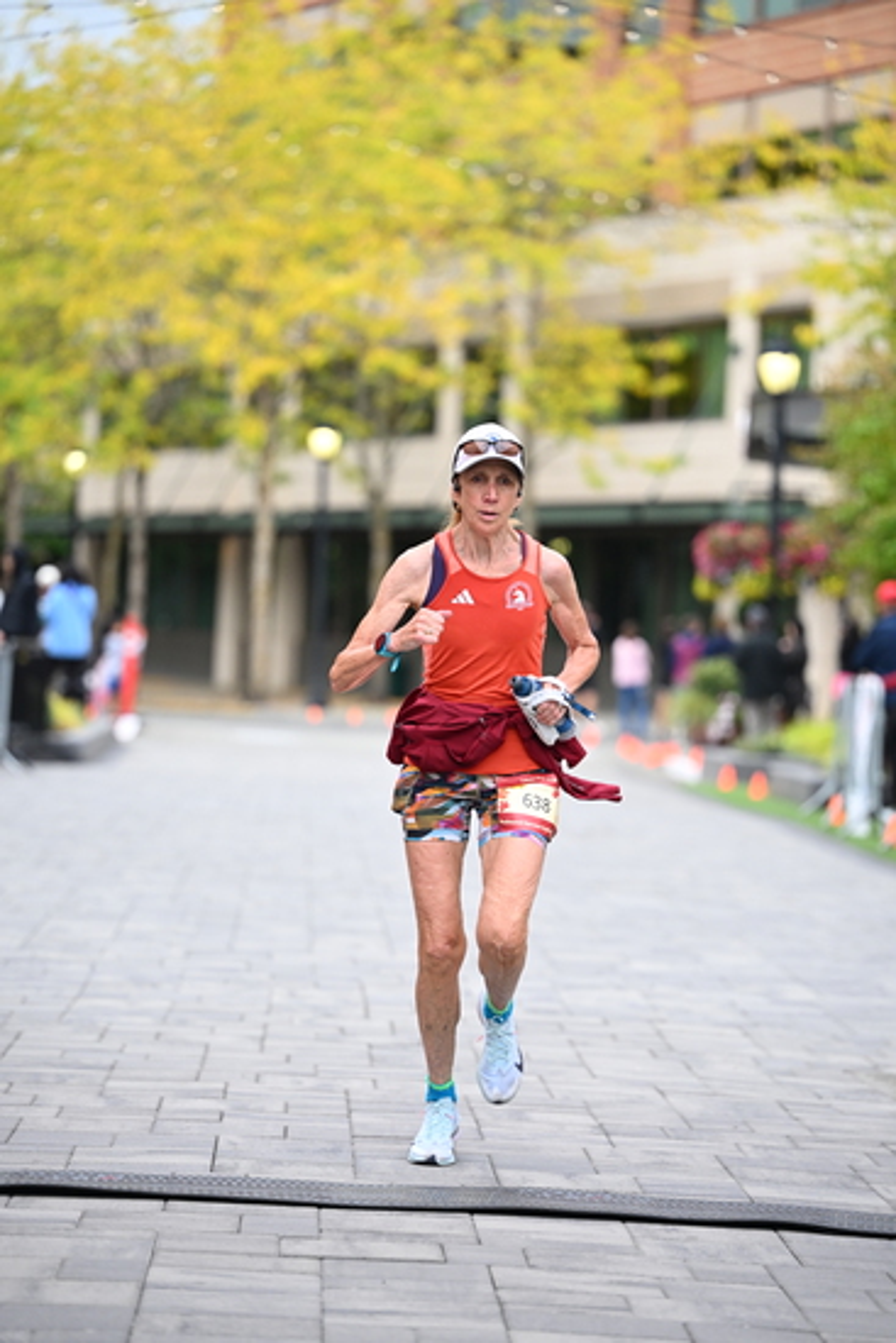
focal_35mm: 125
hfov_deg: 11.0
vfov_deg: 16.4
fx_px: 4663
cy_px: 672
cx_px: 448
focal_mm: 125
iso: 1000
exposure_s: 1/2000
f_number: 2.8
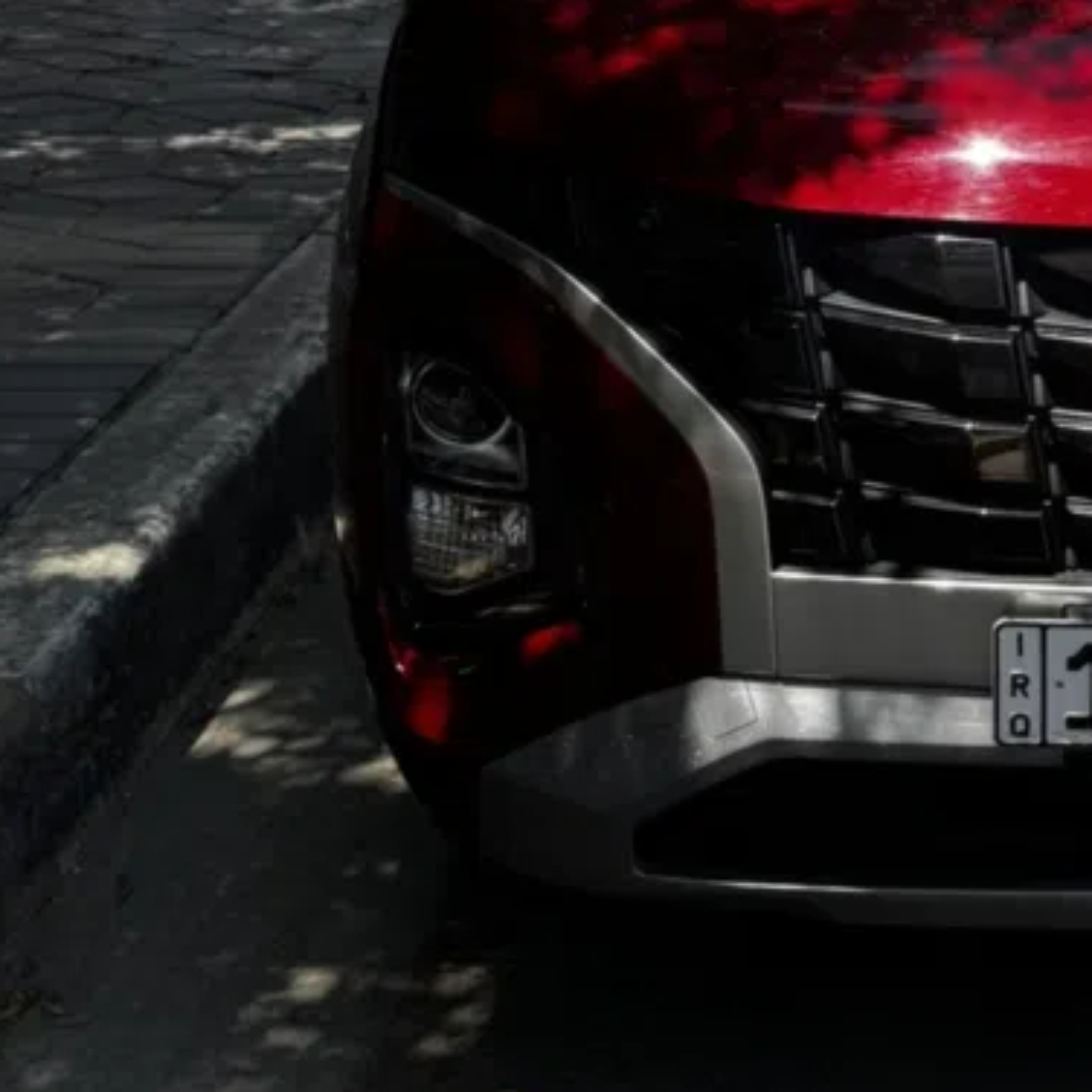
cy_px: 301
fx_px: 2748
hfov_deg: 21.1
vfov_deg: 22.3
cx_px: 1260
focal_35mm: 77
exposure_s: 1/2105
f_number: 1.78
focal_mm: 6.76
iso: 80
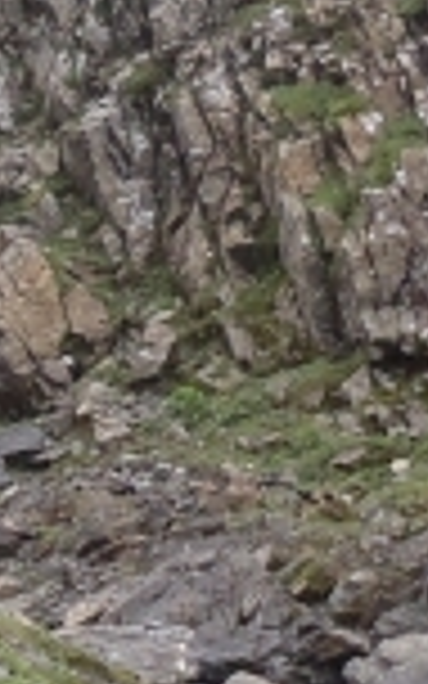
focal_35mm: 210
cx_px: -451
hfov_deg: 6.1
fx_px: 3919
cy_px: 274
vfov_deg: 10.0
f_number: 4.5
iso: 80
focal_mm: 5
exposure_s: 1/125
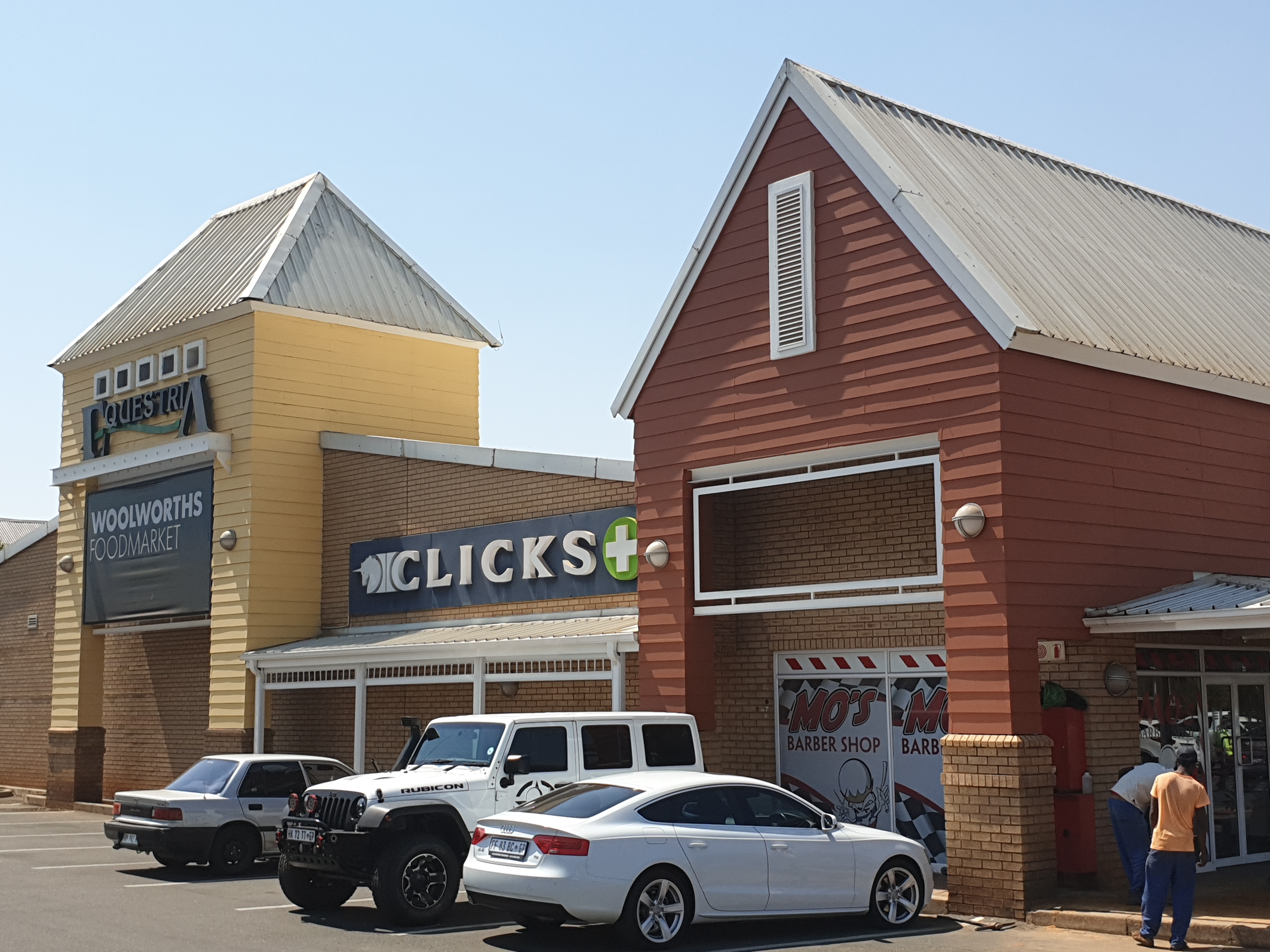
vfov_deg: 53.1
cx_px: 635
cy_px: 476
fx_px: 954
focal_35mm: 26
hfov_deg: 67.3
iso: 50
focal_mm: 4.3
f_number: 2.4
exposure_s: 1/1433
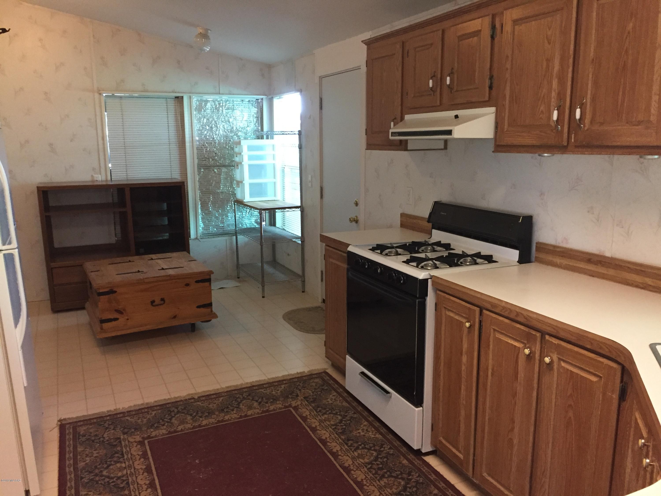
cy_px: 248
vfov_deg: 48.2
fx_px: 554
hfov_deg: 61.7
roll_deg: -0.7
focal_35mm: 29
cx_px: 330
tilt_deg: -10.0
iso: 250
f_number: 2.2
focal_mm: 4.15
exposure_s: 1/30
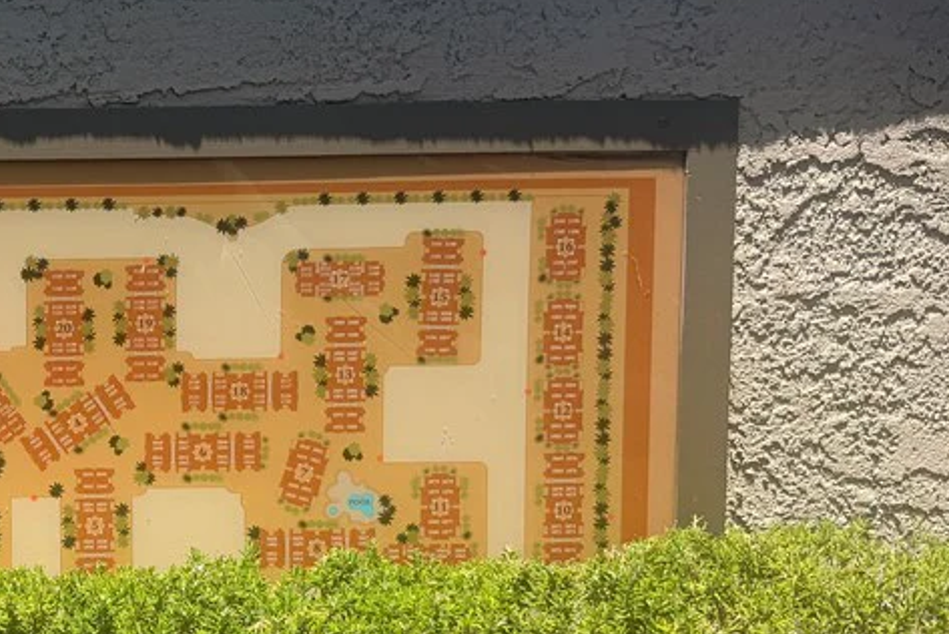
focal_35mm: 54
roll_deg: +0.4
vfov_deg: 25.1
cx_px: -8
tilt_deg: -5.4
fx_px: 1424
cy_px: 373
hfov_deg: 33.6
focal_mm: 6.76
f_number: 1.78
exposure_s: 1/2801
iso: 80
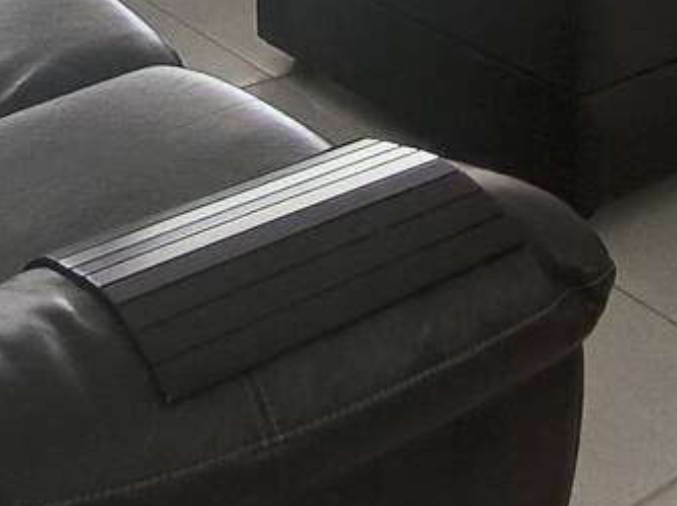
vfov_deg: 17.4
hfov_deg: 28.1
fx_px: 1348
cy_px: -399
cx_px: 257
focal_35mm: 69
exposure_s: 1/120
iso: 80
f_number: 2.2
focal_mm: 1.65
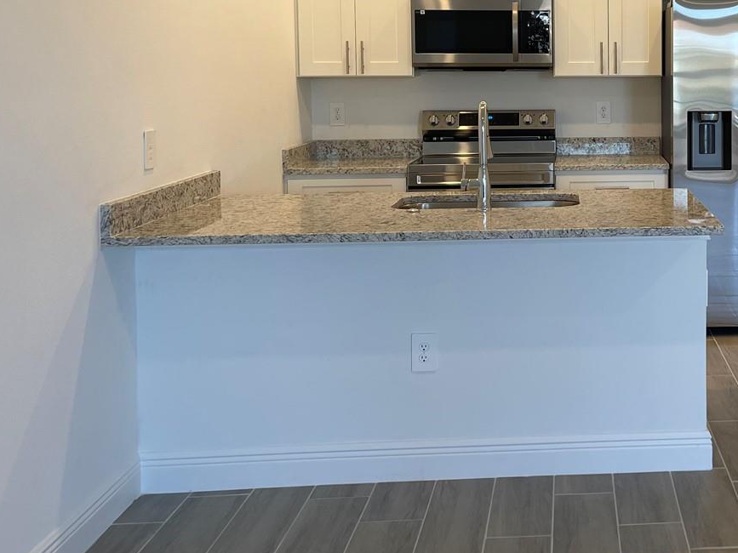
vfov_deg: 29.6
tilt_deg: -3.3
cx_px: 644
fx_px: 1023
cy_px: 116
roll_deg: +0.0
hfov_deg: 37.4
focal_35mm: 48
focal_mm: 5.1
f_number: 1.6
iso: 50
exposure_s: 1/120
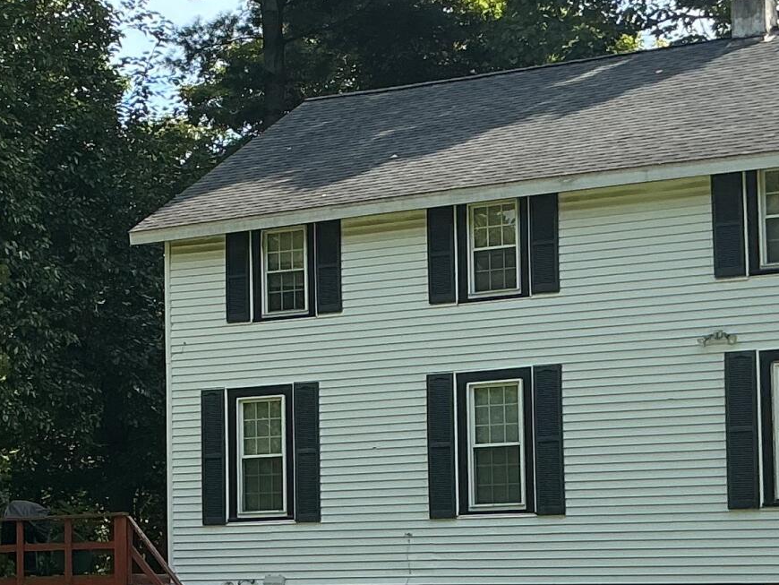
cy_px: 444
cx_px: 47
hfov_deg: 19.2
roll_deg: +0.6
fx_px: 2251
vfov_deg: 14.7
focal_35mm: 100
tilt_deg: +2.1
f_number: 1.8
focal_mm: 3
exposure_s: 1/650
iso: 25
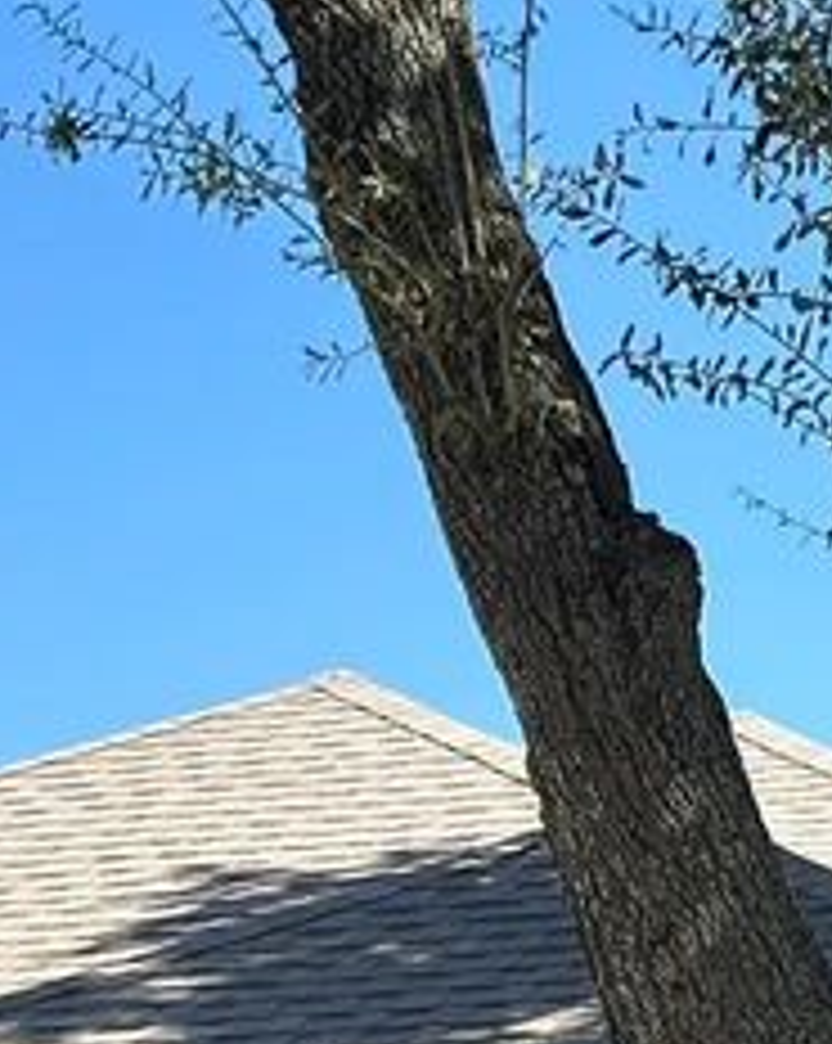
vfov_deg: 9.2
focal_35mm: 207
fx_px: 6384
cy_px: 1364
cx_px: 162
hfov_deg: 7.4
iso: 80
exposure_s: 1/2890
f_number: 1.78
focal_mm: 6.86
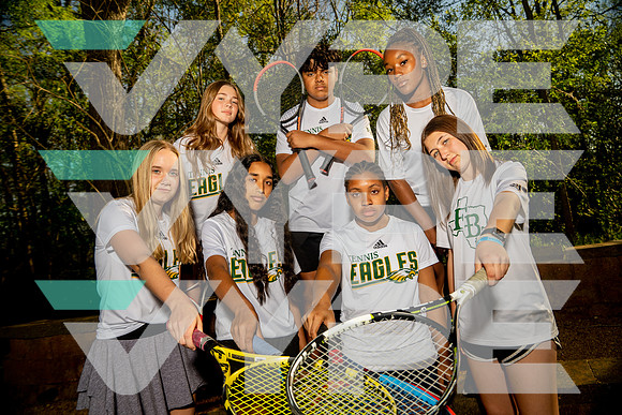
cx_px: 311
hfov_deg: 73.7
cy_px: 208
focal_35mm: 24
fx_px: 415
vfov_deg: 53.2
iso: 125
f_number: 4.5
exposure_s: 1/250
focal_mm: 24
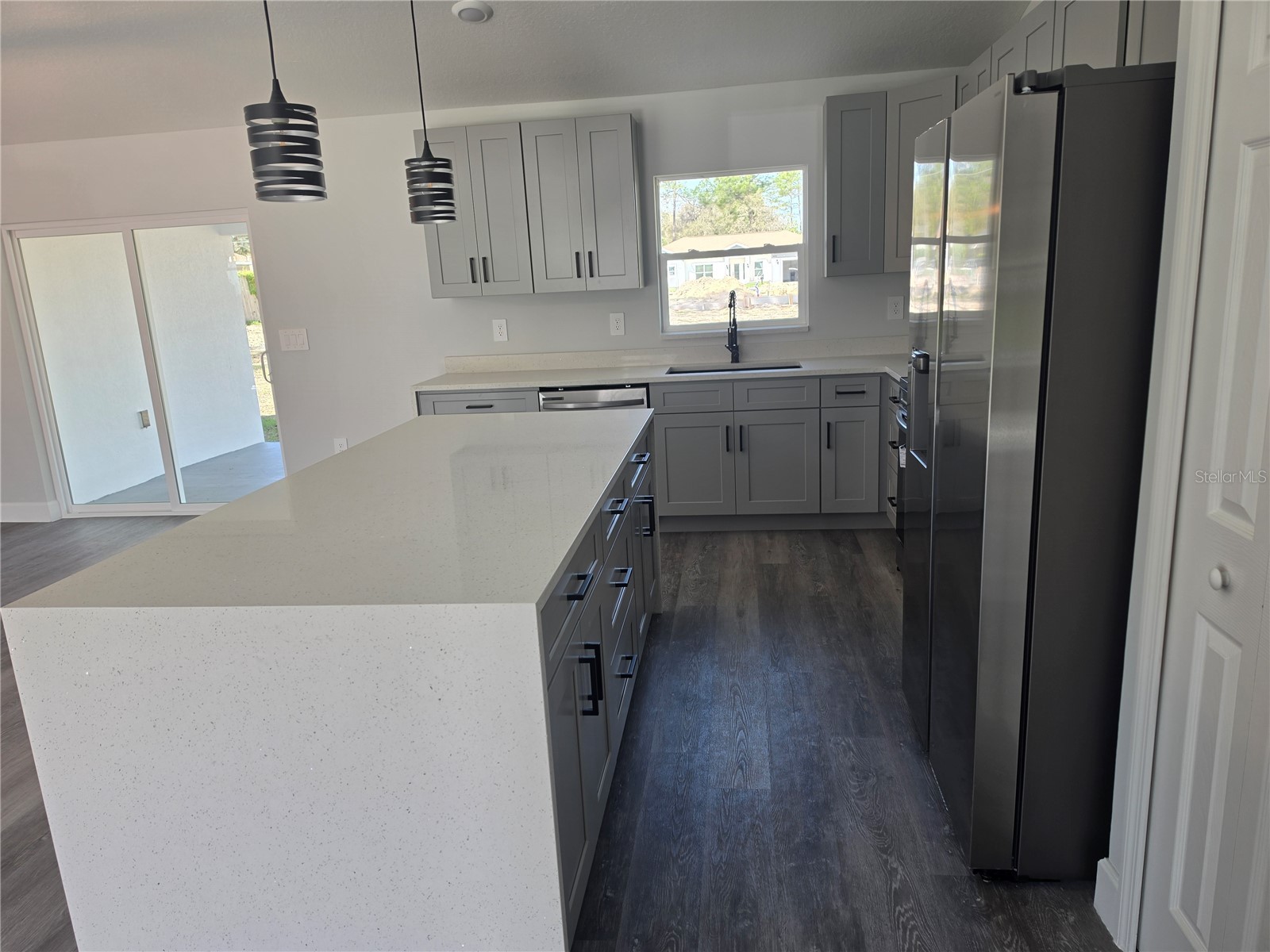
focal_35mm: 23
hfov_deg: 73.9
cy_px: 476
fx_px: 844
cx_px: 635
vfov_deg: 58.9
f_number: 1.4
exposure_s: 1/120
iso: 16
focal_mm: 6.5
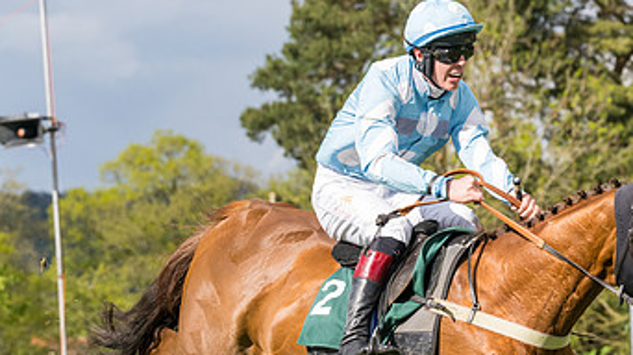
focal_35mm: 268
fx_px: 4496
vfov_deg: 4.5
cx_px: 409
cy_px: 407
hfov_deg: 8.0
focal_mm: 96
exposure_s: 1/2500
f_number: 5
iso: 400
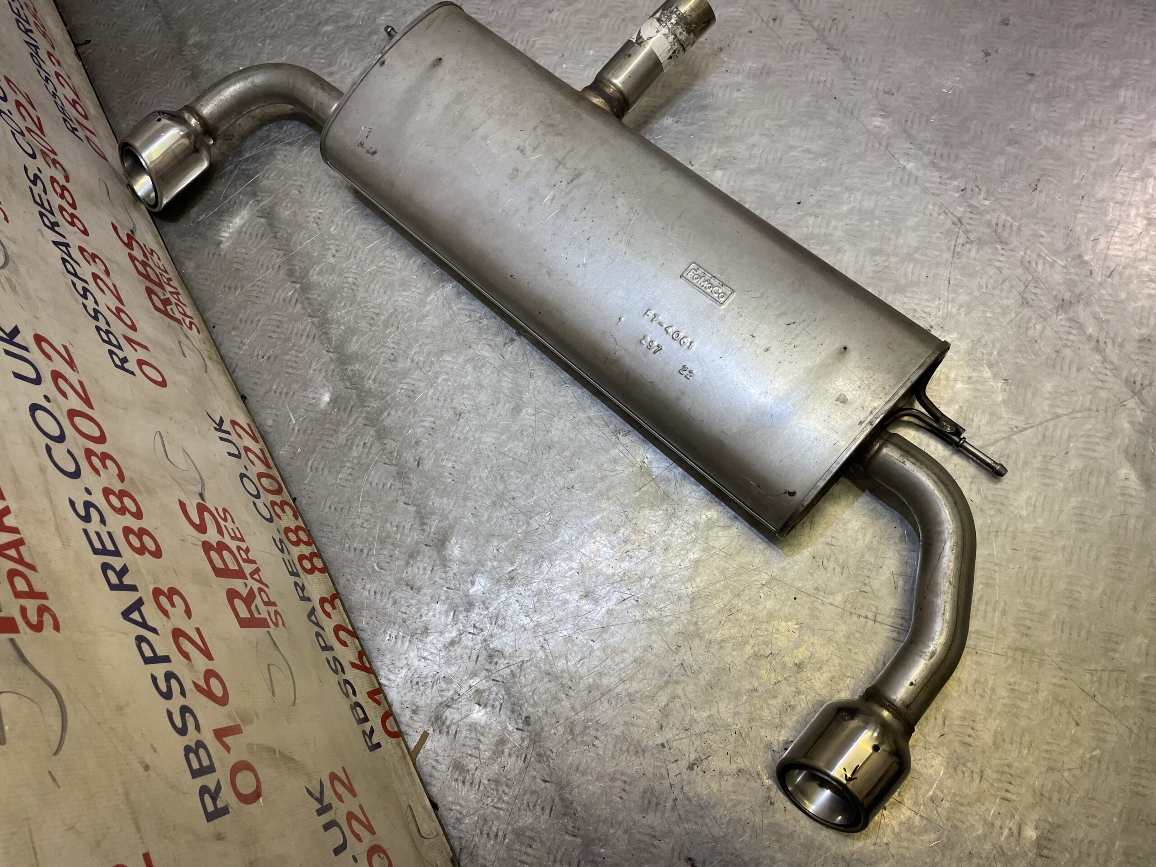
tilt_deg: -71.3
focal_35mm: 26
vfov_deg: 53.1
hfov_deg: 67.3
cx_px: 578
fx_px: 868
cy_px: 434
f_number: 1.6
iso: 64
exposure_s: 1/100
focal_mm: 4.2
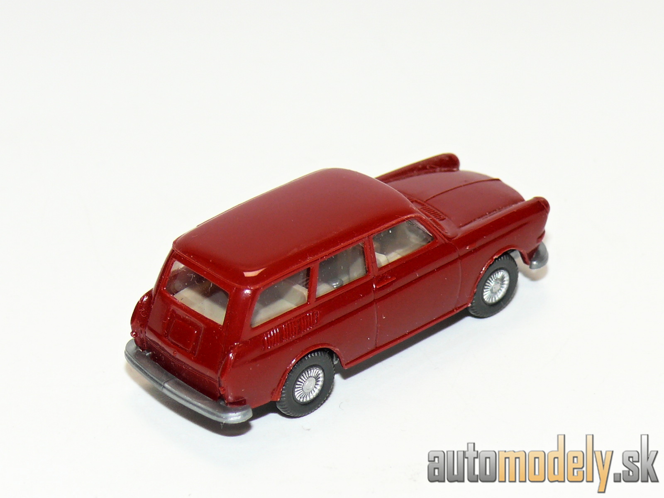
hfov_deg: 14.7
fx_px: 2570
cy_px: 249
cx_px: 332
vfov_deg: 11.1
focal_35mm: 134
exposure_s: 1/30
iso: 100
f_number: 4
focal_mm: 16
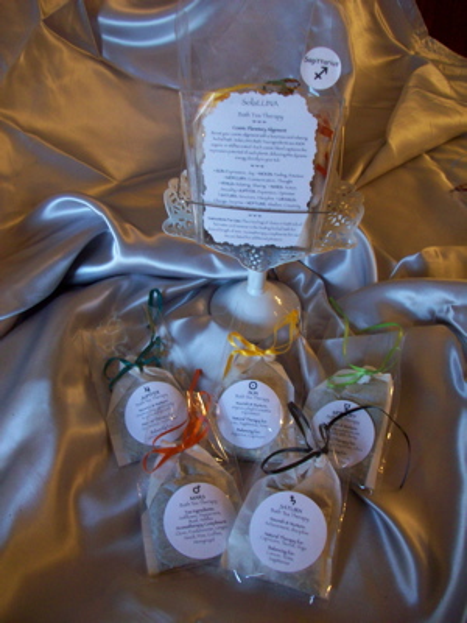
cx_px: 234
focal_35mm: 34
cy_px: 312
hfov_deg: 41.8
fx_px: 612
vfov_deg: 54.0
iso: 160
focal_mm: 5.7
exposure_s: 1/9.66
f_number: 2.8
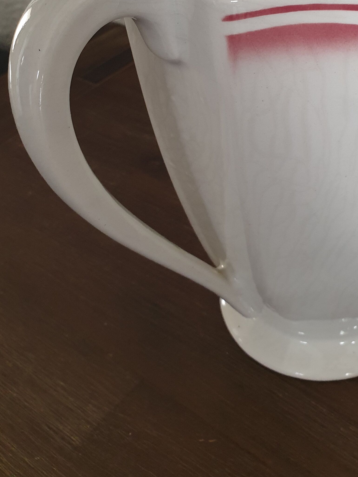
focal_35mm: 51
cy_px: 46
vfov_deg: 35.3
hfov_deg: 27.8
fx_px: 703
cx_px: 299
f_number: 2.4
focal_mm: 4.3
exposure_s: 1/34
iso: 250
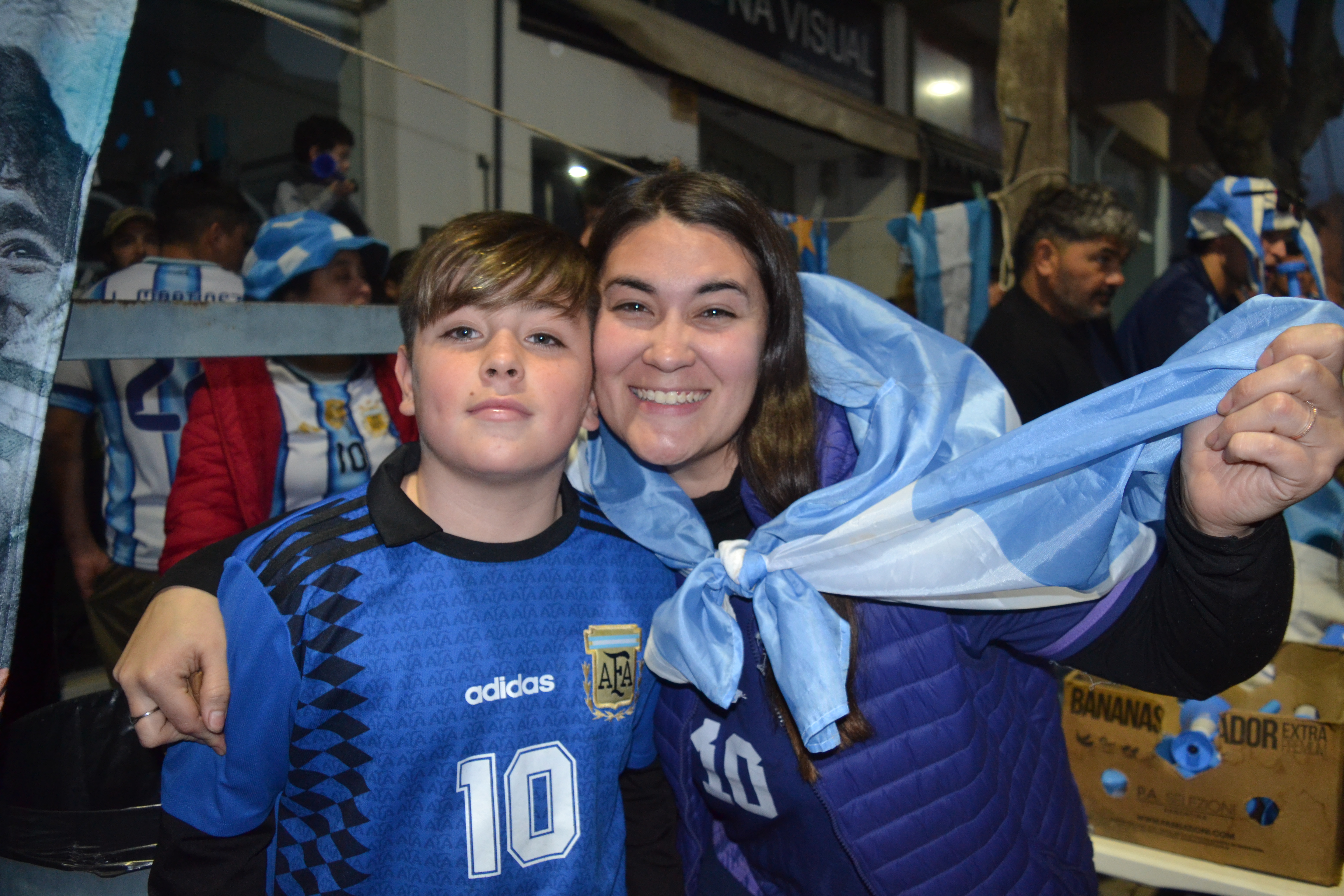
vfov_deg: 47.9
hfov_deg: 67.4
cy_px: 448
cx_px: 672
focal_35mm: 27
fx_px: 1008
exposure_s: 1/60
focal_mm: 18
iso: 1250
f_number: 3.5
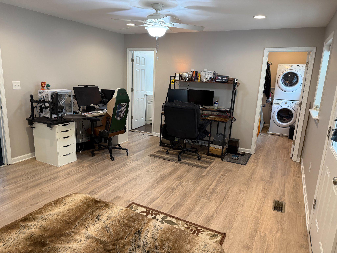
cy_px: 126
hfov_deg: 71.6
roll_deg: -2.9
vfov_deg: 56.8
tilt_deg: -12.0
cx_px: 168
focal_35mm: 24
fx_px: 234
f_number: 1.78
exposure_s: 1/60
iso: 160
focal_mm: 6.76
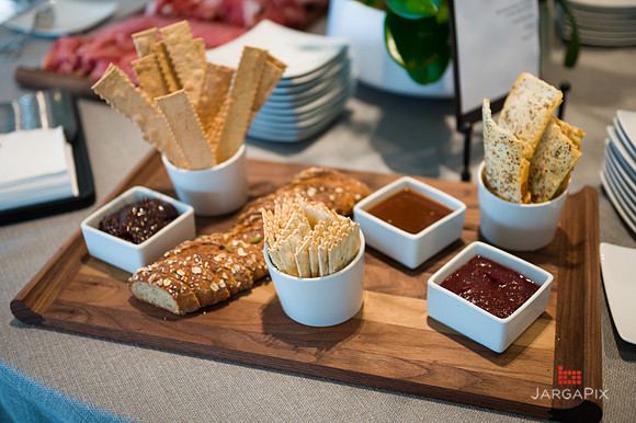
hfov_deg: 44.5
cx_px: 318
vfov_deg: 30.5
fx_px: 777
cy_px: 212
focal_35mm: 44
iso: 250
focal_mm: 44
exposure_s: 1/125
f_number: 3.2
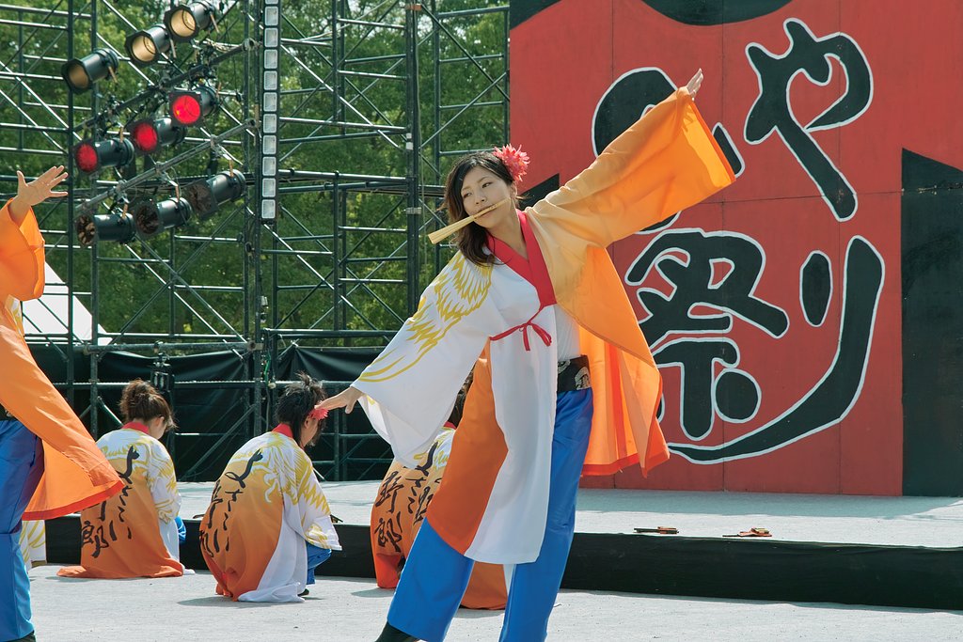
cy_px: 321
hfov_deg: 17.2
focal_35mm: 119
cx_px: 482
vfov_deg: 11.5
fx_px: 3183
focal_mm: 70
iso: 100
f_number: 8
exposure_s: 1/160
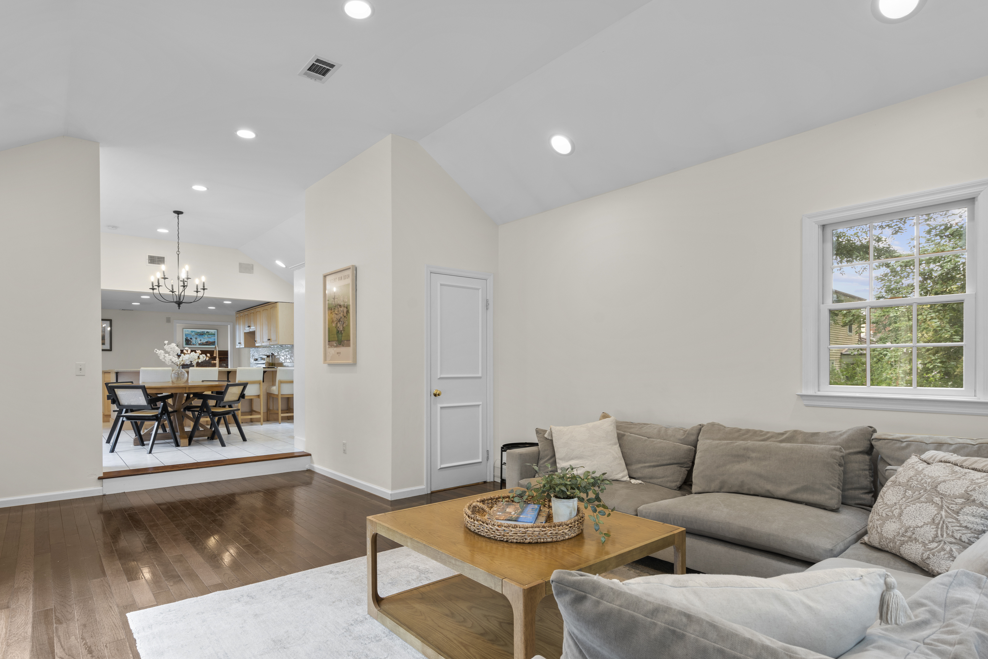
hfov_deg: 86.6
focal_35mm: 19
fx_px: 521
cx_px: 438
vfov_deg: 64.4
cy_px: 367
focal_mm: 16
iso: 200
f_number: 9
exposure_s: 1
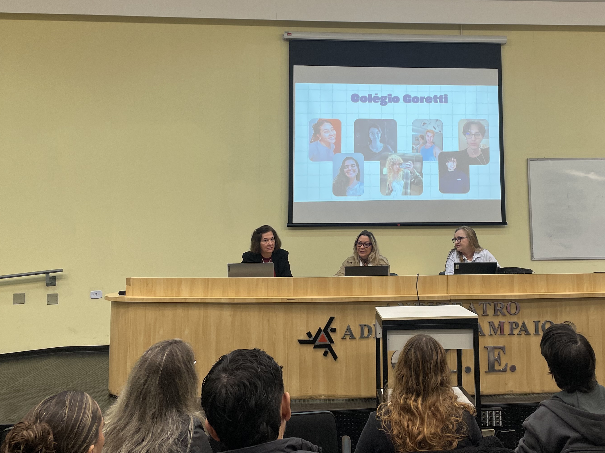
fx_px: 682
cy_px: 160
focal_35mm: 39
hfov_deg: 47.3
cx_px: 386
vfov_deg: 36.5
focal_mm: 4.2
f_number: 1.6
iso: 64
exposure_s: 1/60
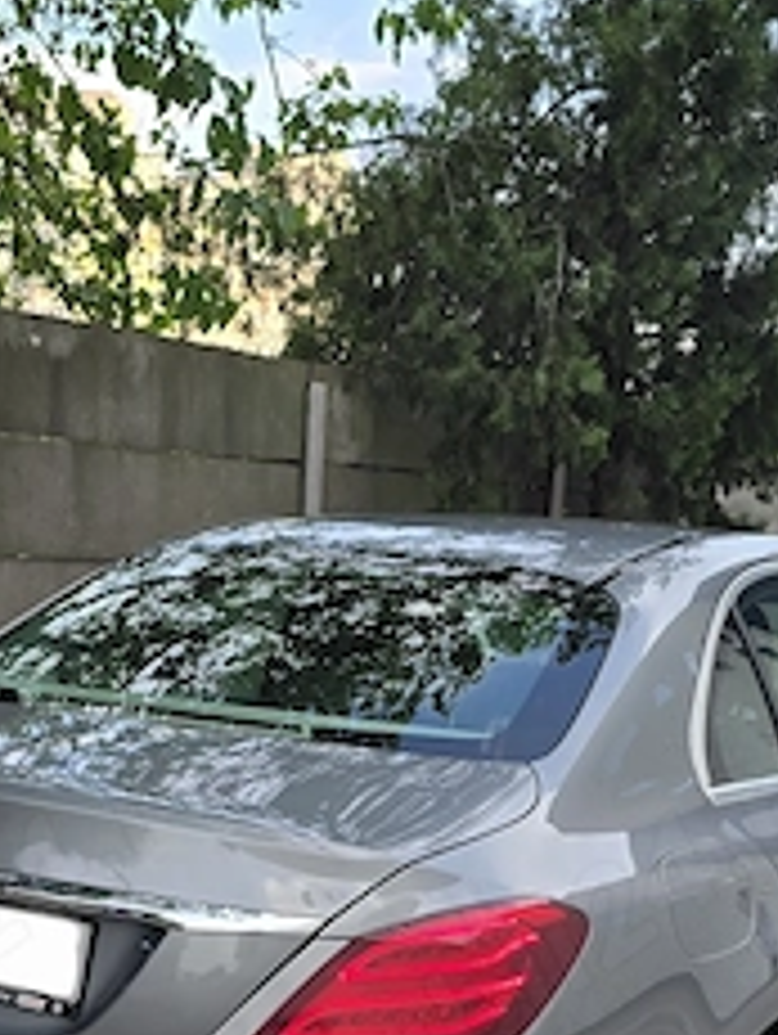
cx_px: 261
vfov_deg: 30.3
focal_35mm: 60
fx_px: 1795
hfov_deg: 24.3
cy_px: 994
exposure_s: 1/182
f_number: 1.7
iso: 16
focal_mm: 6.3
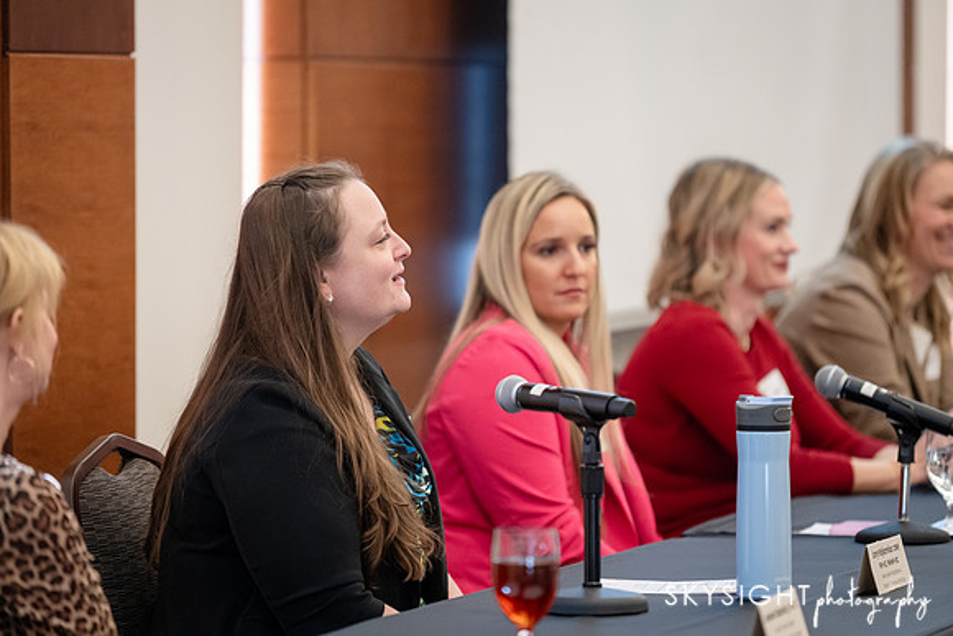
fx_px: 5317
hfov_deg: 10.2
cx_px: 476
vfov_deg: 6.8
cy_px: 318
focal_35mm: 201
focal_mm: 200
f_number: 2.8
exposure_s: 1/250
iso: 3200
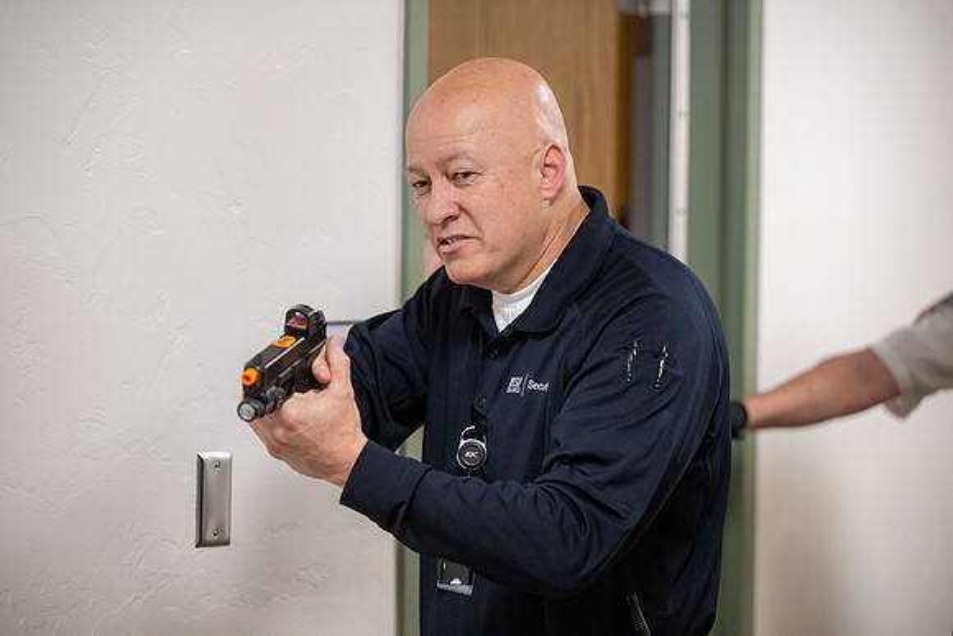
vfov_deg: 11.0
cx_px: 476
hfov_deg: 16.4
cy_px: 318
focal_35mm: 125
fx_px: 3310
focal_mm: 125
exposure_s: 1/640
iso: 2500
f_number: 2.8
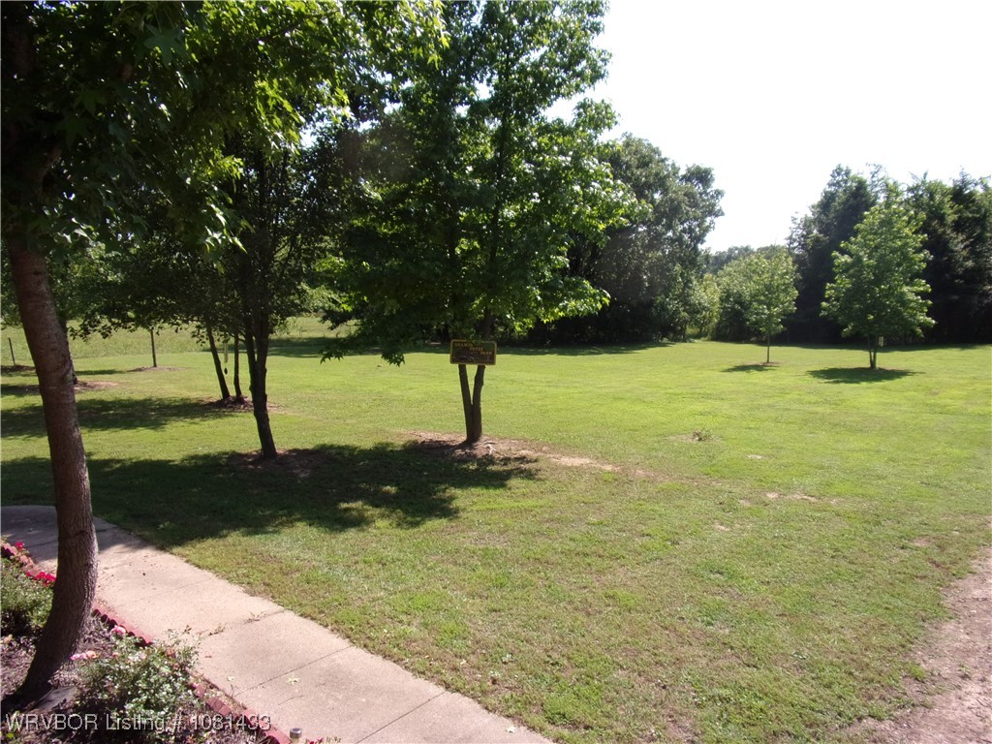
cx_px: 496
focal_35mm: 24
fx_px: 688
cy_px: 372
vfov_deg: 56.8
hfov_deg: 71.6
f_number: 3.3
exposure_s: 1/640
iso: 80
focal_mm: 4.3
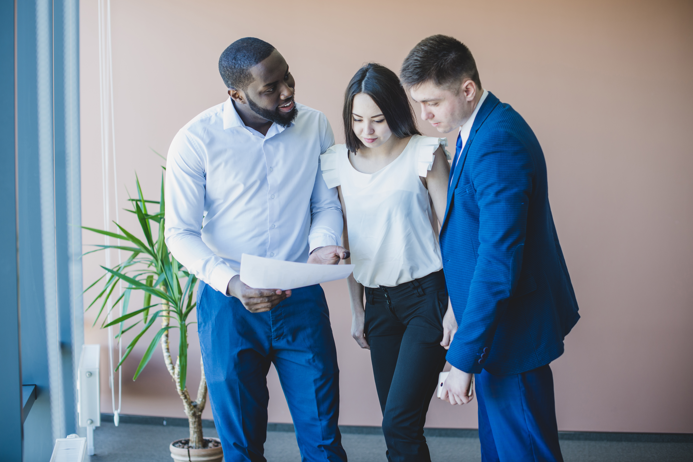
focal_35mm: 50
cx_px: 346
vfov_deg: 27.0
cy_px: 231
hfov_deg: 39.6
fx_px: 963
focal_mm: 50
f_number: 2.8
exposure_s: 1/100
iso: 320
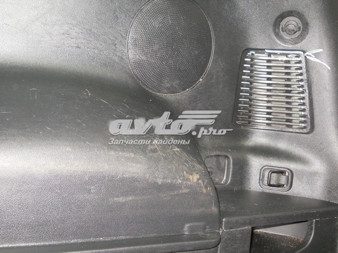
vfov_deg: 35.1
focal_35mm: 41
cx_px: 169
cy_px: 126
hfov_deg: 45.8
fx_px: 400
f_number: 3.1
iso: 320
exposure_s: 1/30
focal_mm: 6.72
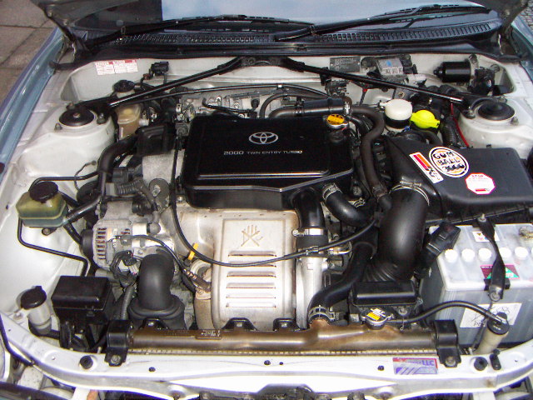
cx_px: 266
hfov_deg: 51.4
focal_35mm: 36
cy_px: 200
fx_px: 554
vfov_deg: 39.7
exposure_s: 1/50
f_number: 2.8
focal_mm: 4.7
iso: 200
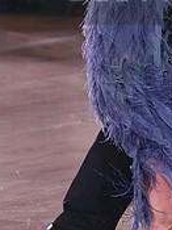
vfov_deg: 3.8
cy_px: -18
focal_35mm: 521
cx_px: 221
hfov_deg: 2.8
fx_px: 3456
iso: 1600
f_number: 4
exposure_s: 1/500
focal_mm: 109
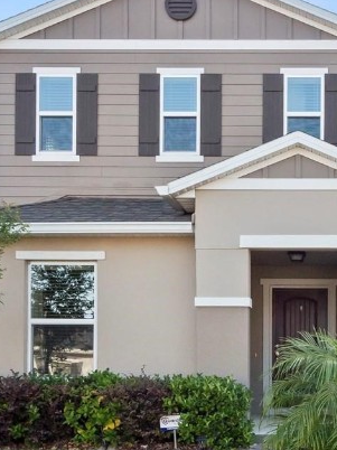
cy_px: 296
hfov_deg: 27.1
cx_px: 330
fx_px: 663
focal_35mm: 51
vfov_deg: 37.2
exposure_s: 1/500
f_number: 8
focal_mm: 10
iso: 200
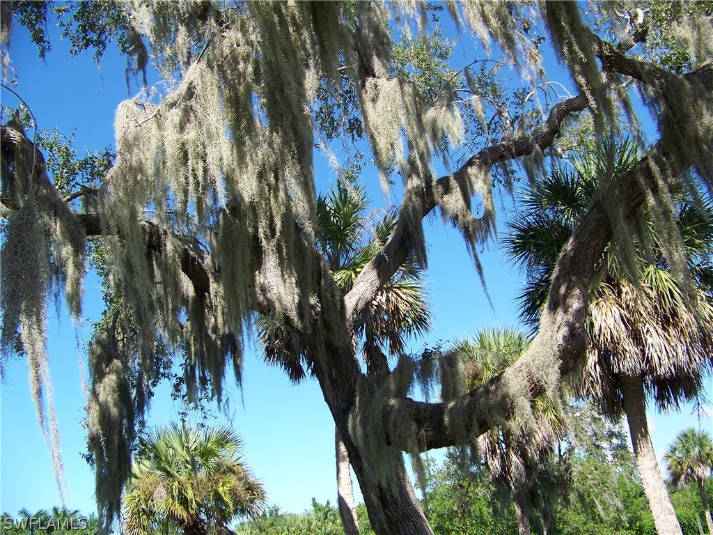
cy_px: 268
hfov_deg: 51.4
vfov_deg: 39.7
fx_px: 742
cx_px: 356
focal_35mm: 36
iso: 64
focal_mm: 5.85
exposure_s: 1/400
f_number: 2.8
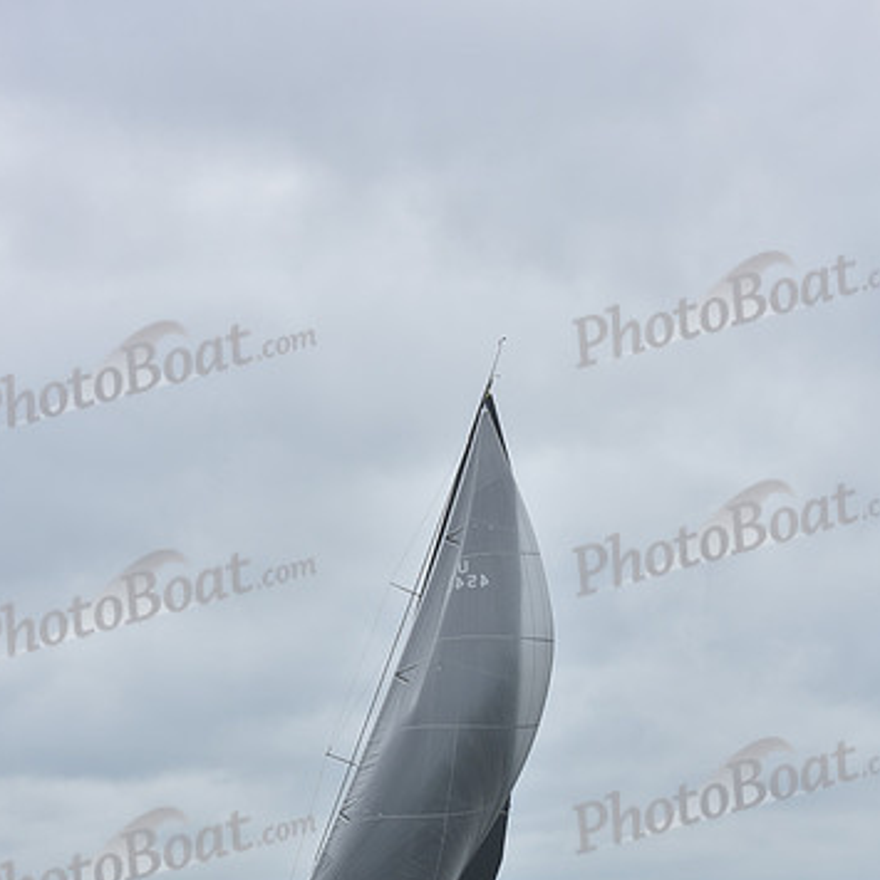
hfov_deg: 13.2
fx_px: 3797
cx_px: 445
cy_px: 697
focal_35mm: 132
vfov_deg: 13.2
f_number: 5.6
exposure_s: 1/1250
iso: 200
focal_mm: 95
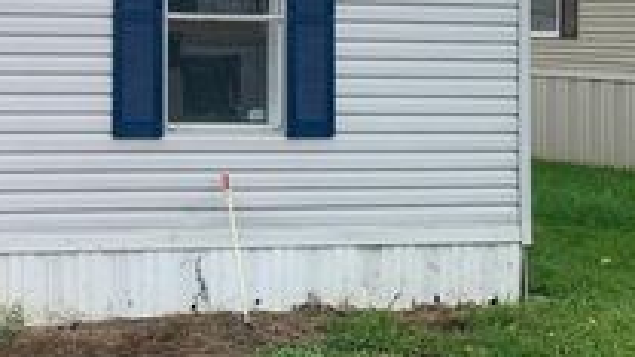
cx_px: 15
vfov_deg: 17.3
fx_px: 1145
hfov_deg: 29.2
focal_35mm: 68
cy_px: 5
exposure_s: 1/1088
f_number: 1.8
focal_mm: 4.25
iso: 25
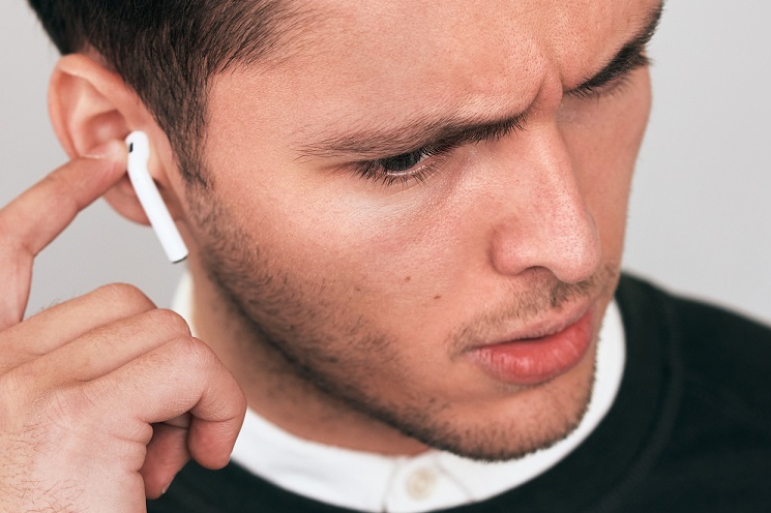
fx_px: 2933
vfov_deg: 10.0
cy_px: 230
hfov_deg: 15.0
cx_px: 366
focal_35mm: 137
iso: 500
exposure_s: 1/160
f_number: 4.5
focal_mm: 85
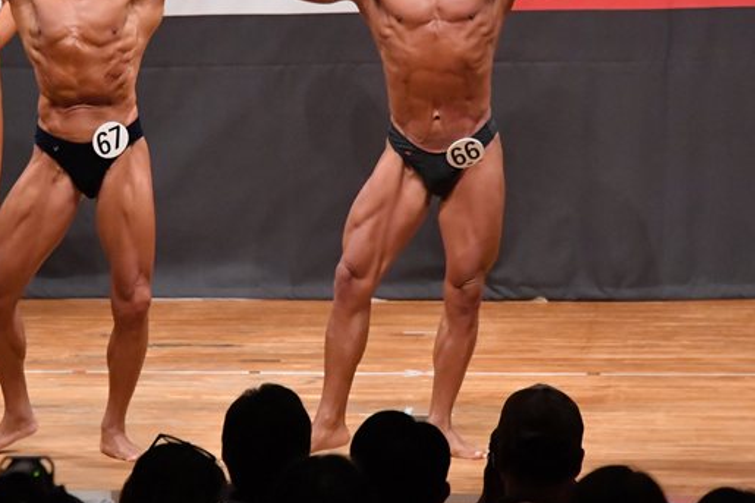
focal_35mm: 384
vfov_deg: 3.6
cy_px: 170
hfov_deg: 5.4
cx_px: 269
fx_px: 8050
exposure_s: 1/400
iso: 9000
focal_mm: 170
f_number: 5.6
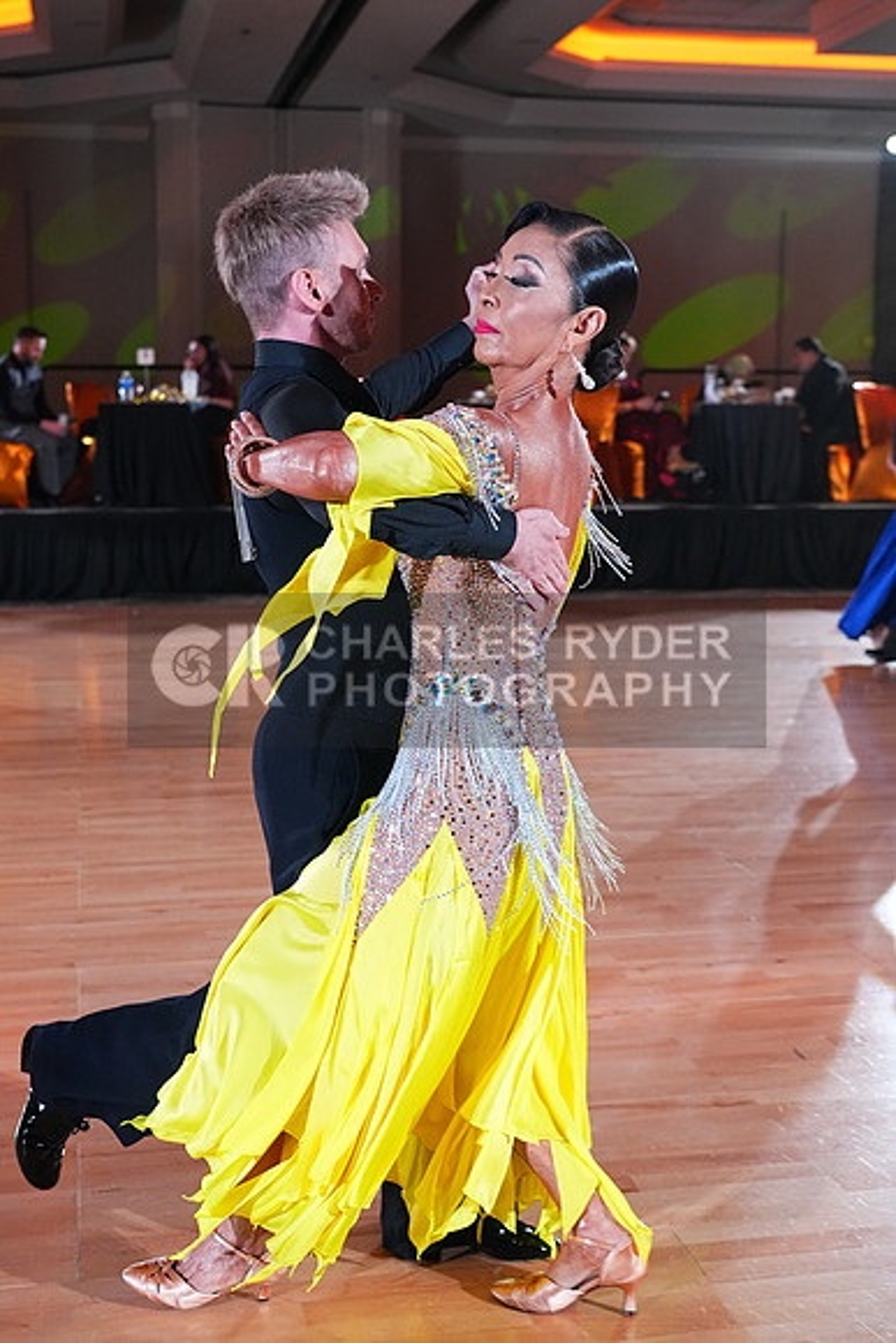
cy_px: 672
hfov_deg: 29.3
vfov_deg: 42.7
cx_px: 448
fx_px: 1716
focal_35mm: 46
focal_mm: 46
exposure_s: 1/400
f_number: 5
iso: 5000
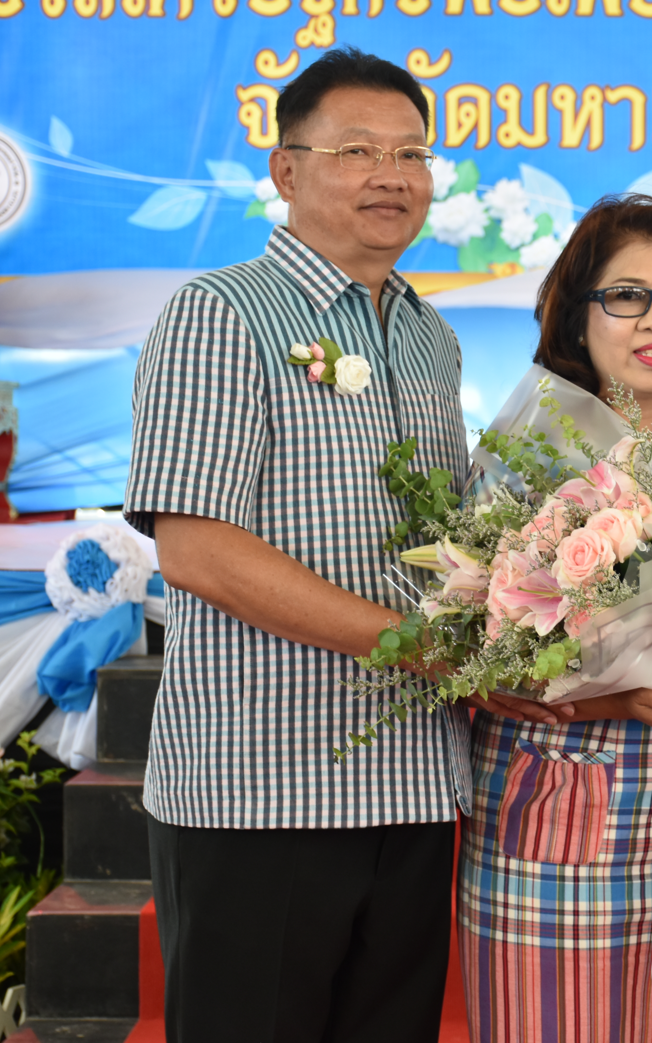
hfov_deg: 13.1
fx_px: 2758
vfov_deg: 21.4
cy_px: 521
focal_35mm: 97
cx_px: 786
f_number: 5
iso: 400
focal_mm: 42
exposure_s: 1/100
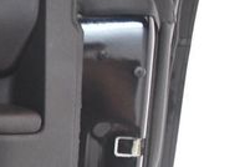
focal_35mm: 108
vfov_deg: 12.3
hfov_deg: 16.8
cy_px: 224
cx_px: -147
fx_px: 750
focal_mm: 23
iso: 5000
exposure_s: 1/60
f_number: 3.8
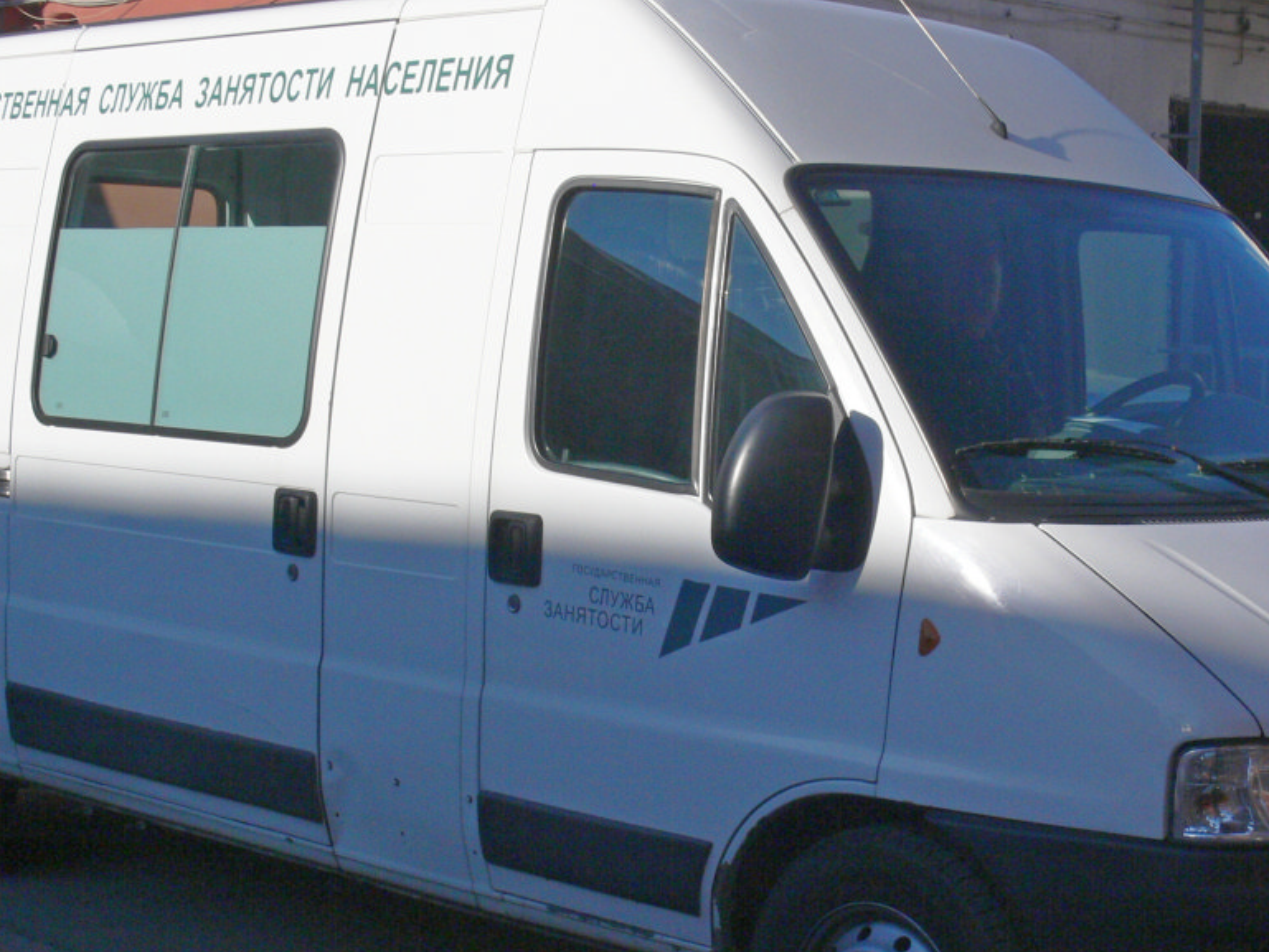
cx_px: 721
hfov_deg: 27.4
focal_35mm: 71
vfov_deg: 20.7
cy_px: 525
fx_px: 2603
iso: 100
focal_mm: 8.9
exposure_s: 1/640
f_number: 6.3
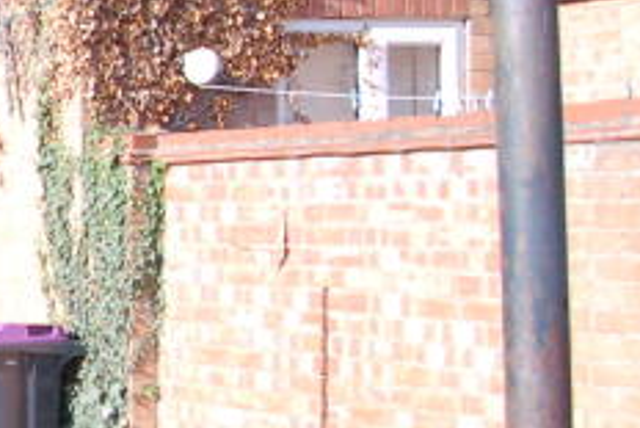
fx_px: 2117
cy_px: 266
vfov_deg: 11.5
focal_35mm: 119
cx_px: -748
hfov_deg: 13.8
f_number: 6.3
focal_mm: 18
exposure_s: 1/160
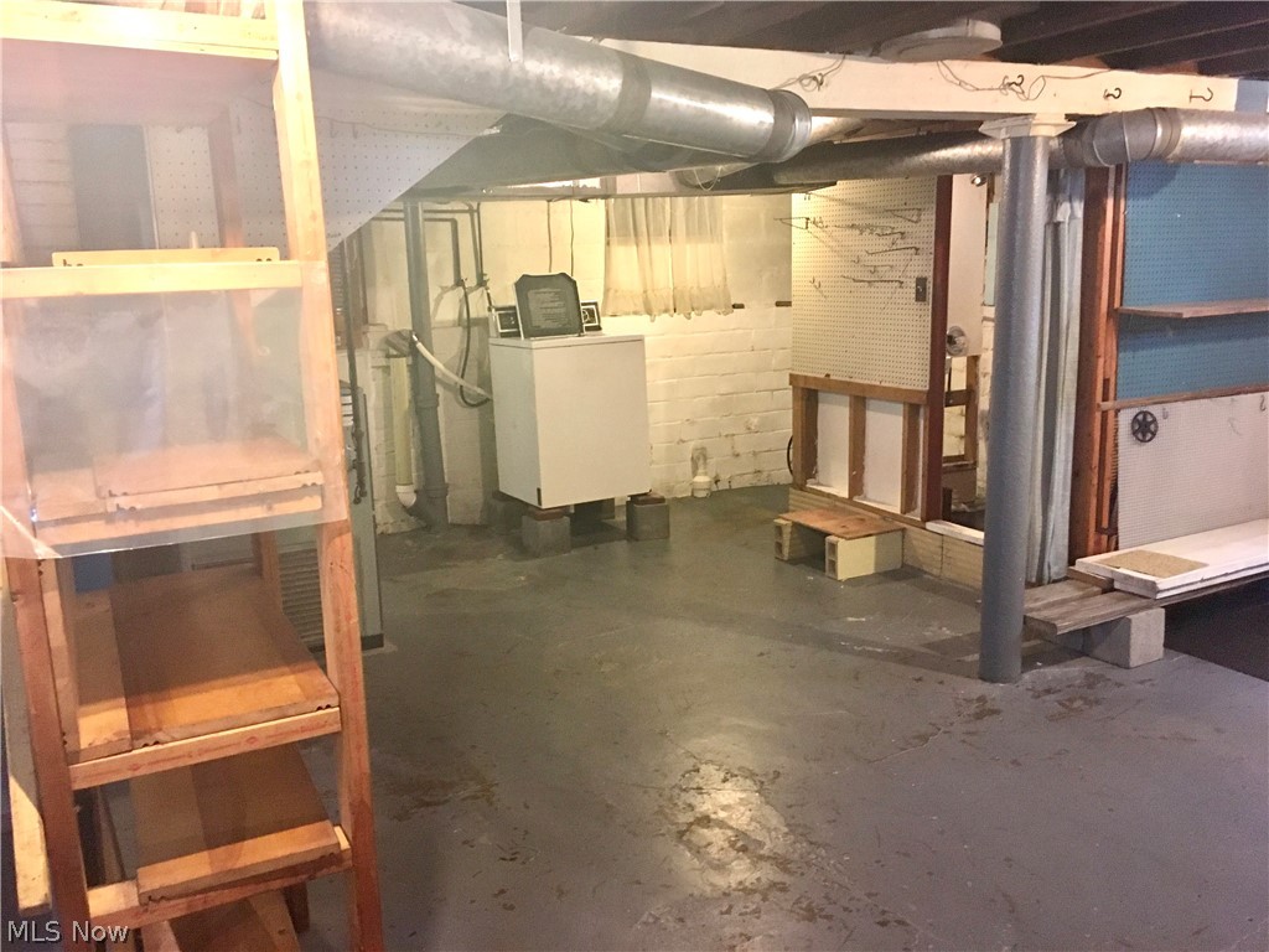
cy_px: 476
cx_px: 634
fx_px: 1063
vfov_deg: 48.2
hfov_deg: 61.7
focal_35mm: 29
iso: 250
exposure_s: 1/15
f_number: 2.2
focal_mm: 4.15
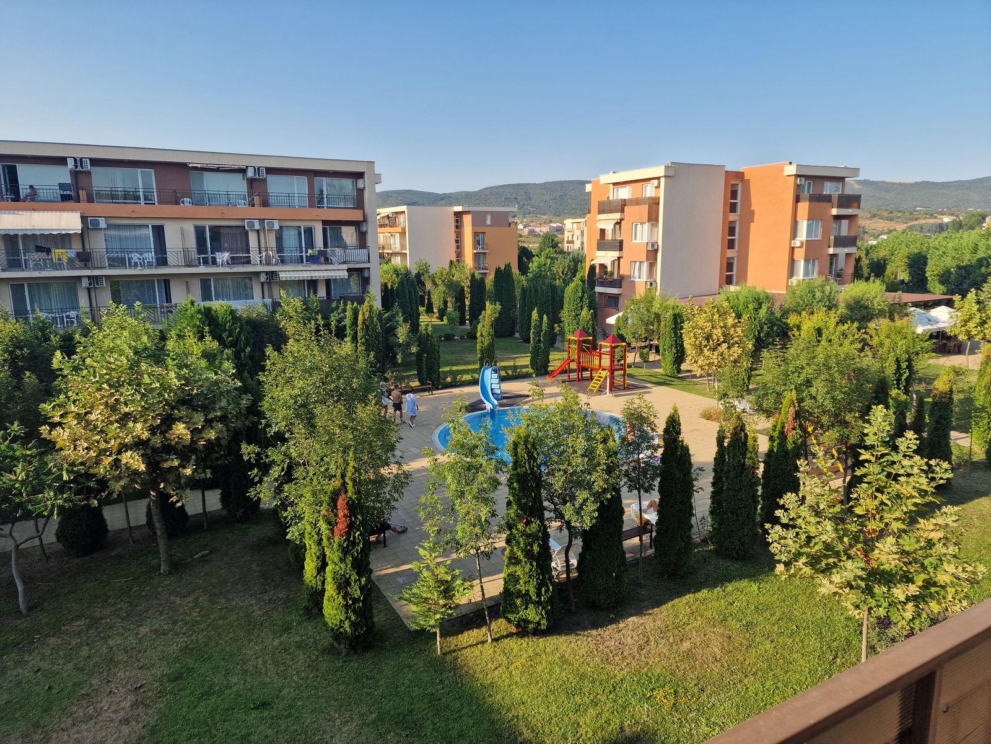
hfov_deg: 73.9
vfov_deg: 58.9
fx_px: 658
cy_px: 372
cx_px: 496
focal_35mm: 23
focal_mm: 6.4
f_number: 1.8
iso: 50
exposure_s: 1/620
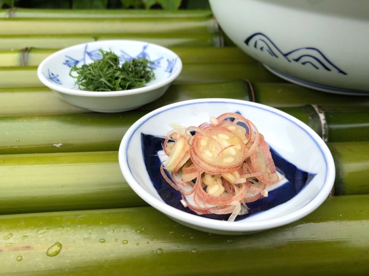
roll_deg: +0.5
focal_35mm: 28
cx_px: 184
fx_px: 298
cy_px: 138
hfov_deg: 63.4
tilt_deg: -36.0
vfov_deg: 49.7
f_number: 1.8
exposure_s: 1/607
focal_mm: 3.99
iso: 20
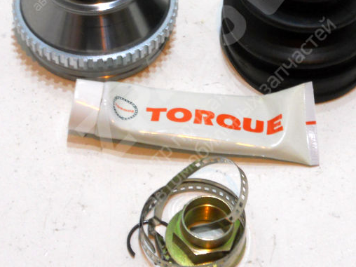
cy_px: 53
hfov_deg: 15.4
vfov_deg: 11.5
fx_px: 1316
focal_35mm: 128
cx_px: 208
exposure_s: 1/30
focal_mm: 11.7
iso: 250
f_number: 5.3
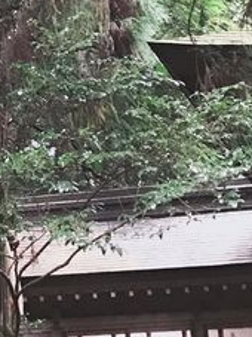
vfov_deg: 14.4
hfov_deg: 10.5
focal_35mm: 134
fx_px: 1302
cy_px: -39
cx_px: -171
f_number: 1.8
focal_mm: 3.99
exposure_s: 1/15
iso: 100
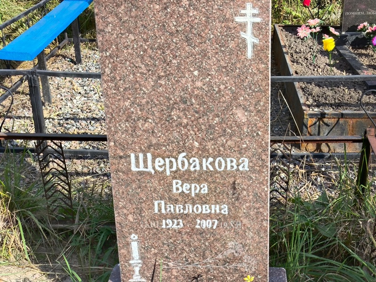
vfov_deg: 29.1
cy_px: 141
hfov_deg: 38.2
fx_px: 543
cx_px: 188
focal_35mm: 50
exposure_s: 1/901
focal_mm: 4.71
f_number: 1.7
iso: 50
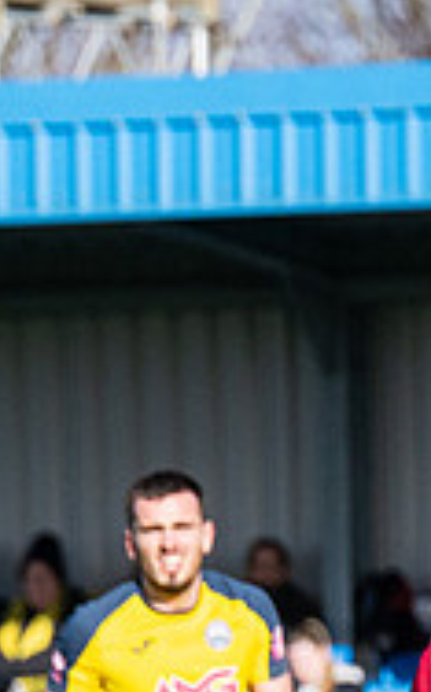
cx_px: 1422
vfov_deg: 2.2
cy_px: 441
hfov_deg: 1.4
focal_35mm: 965
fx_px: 18192
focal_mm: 150
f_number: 4
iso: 400
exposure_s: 1/5000
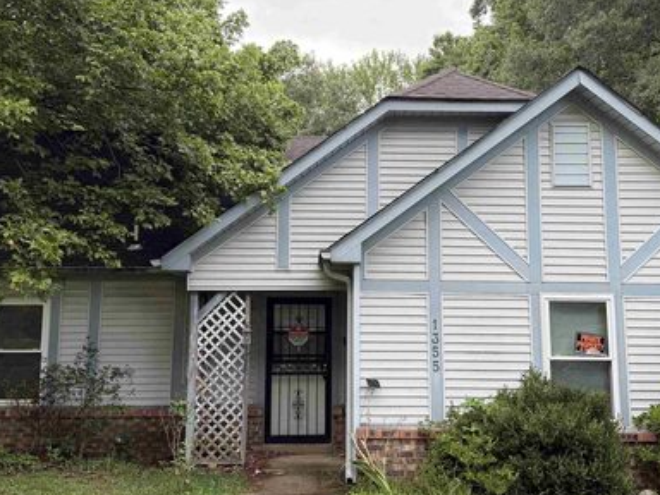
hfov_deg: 46.8
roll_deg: -0.3
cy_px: 213
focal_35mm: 40
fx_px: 763
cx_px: 349
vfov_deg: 35.9
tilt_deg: +8.7
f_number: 1.78
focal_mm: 6.76
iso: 50
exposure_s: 1/122
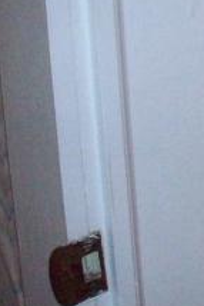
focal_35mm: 115
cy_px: 74
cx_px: 432
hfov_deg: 10.7
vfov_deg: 17.7
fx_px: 976
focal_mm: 6.2
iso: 800
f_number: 2.8
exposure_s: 1/128
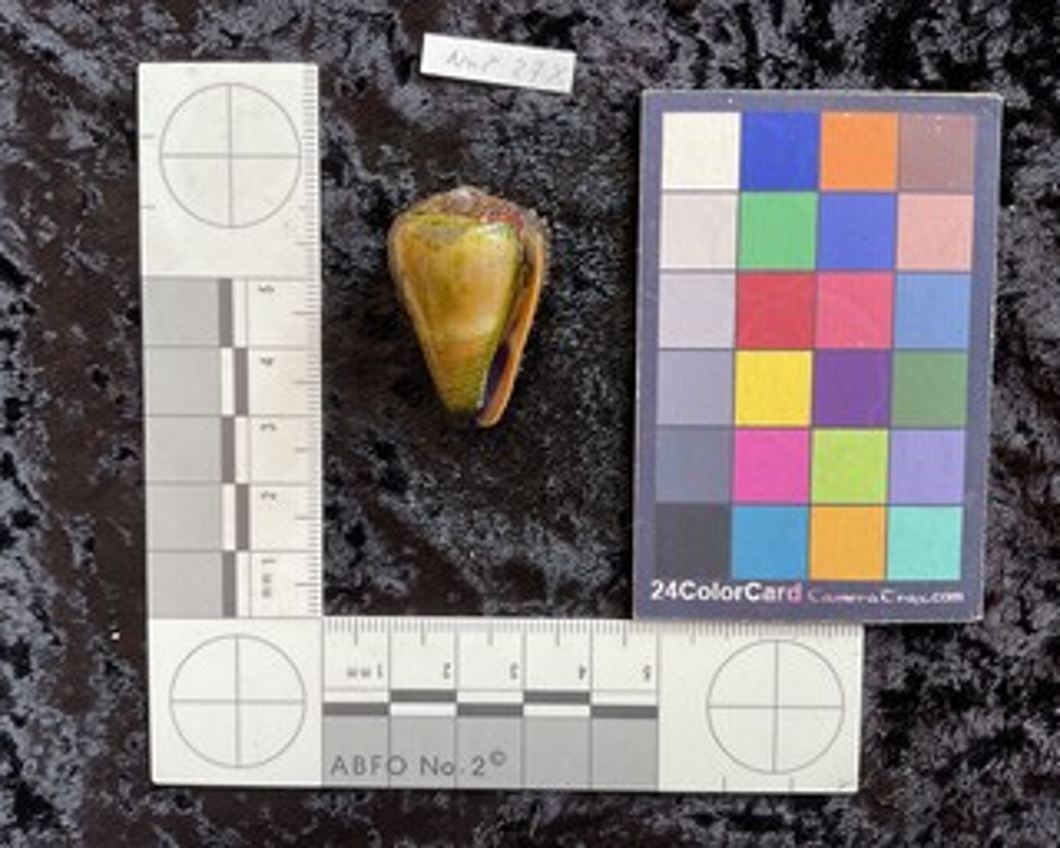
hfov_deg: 57.2
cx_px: 520
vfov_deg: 47.1
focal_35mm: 31
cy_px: 419
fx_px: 973
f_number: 1.8
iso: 50
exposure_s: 1/120
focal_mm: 3
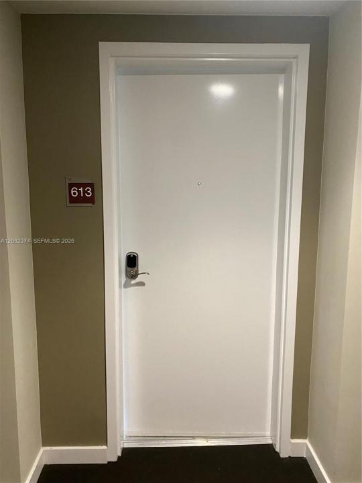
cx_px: 181
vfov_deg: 67.3
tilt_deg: -8.5
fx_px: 363
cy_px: 242
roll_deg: -0.5
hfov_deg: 53.1
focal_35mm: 26
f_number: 1.8
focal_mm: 4.25
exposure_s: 1/60
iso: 320
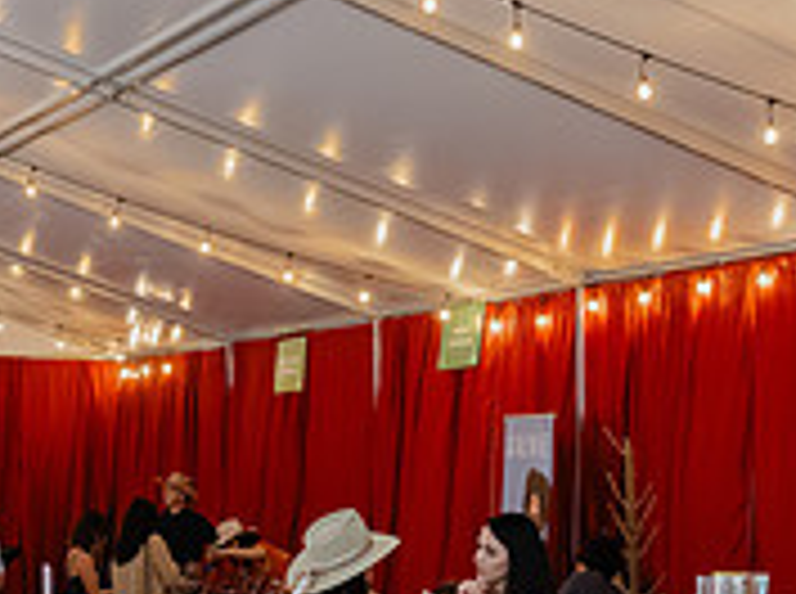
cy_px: 470
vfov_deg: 15.4
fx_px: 2180
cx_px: 171
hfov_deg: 20.5
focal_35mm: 95
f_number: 4
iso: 4000
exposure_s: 1/160
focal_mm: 24
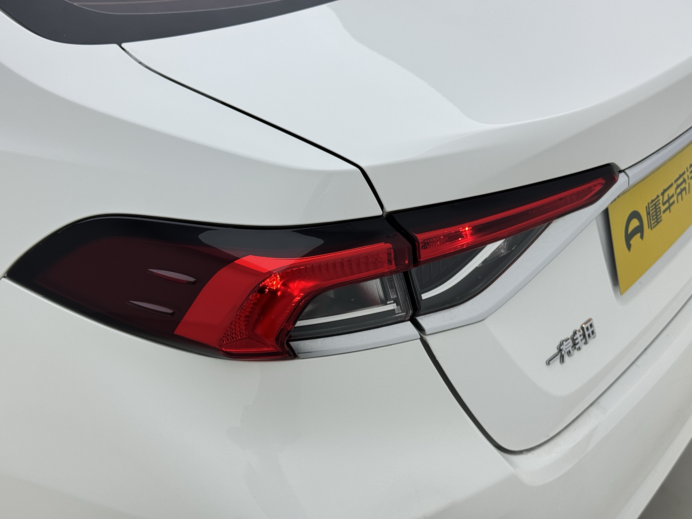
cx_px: 346
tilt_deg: -27.9
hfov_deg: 39.7
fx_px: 960
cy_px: 260
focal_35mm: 48
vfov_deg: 30.3
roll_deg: +1.1
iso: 64
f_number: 1.78
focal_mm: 6.76
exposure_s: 1/876
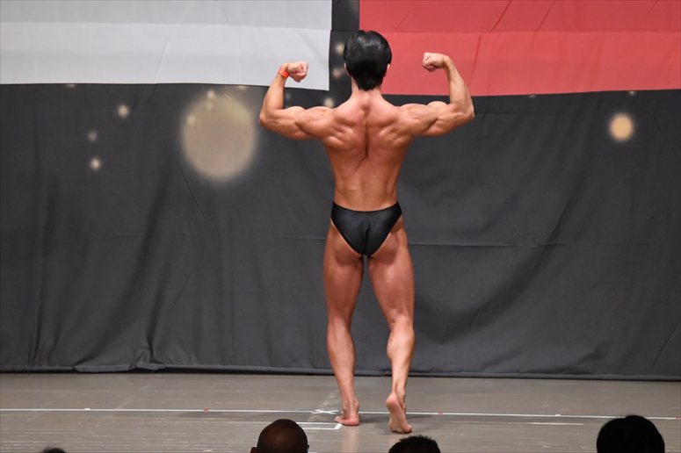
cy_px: 226
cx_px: 340
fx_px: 4254
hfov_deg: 9.2
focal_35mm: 225
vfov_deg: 6.1
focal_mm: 150
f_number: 5.6
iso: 6400
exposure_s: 1/400
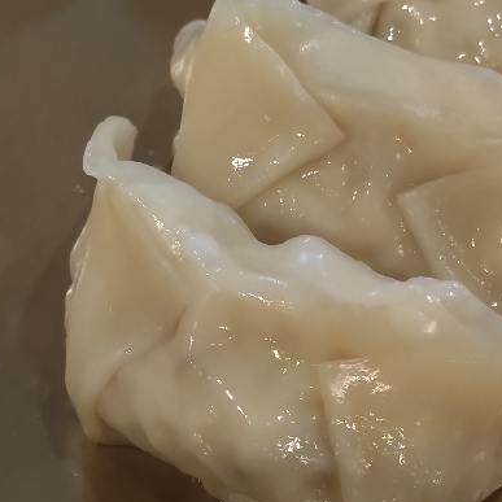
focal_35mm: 76
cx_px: 320
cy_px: 165
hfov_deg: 22.7
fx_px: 1247
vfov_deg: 22.7
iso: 1758
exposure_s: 1/60
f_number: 1.75
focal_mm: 4.75
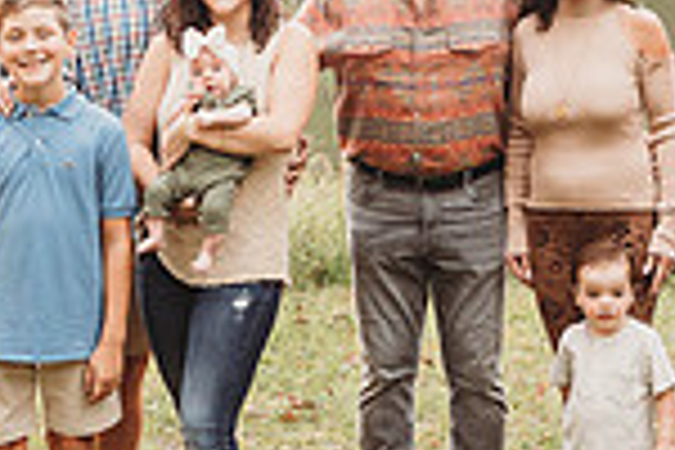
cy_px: 34
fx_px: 1744
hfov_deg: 21.9
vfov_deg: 14.5
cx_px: 414
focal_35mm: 93
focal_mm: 24
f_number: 2.5
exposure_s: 1/125
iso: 1000
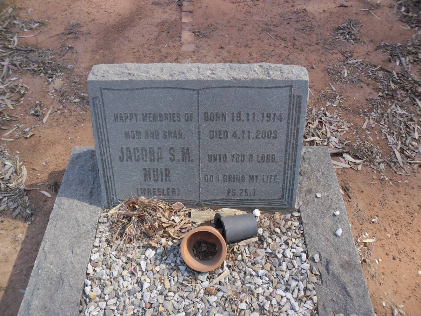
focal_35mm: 27
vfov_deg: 51.4
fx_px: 328
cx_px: 210
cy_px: 158
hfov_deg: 65.3
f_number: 3.5
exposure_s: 1/206
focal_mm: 4.9
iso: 80
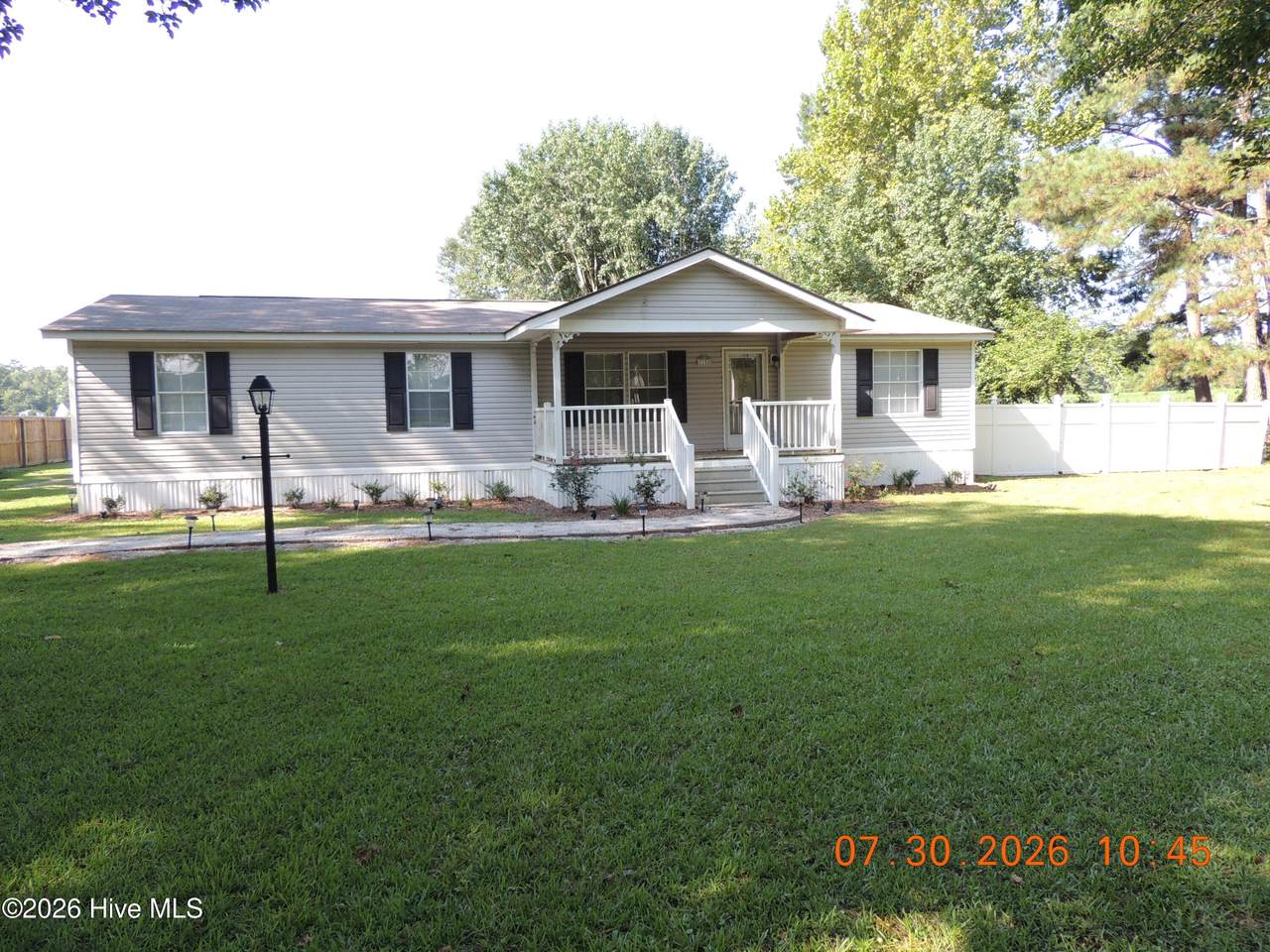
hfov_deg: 71.6
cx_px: 635
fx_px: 881
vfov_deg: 56.8
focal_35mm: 24
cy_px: 476
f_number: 3
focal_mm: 4.3
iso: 100
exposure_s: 1/200
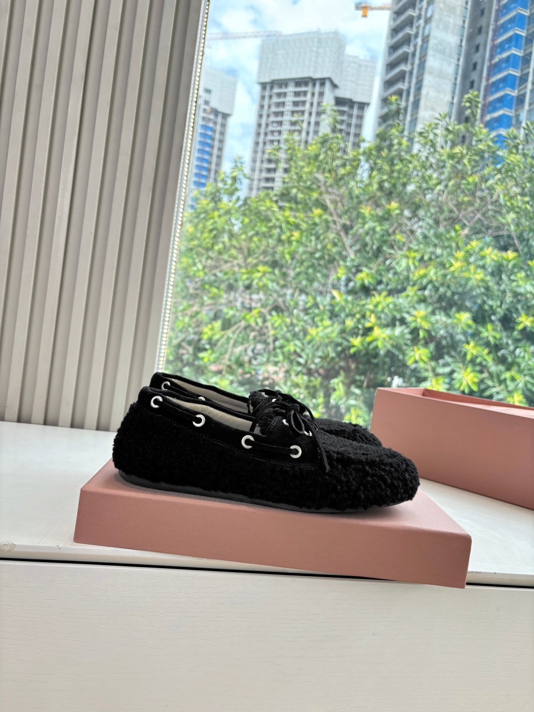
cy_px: 356
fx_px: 535
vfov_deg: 67.3
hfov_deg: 53.1
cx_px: 267
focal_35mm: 26
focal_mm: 5.96
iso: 40
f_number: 1.6
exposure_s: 1/206
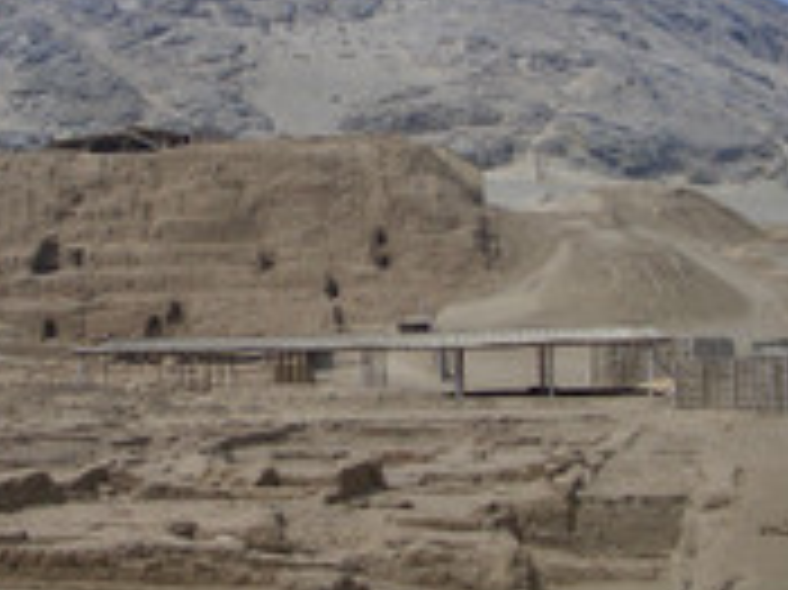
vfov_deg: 20.9
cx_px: 288
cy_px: 200
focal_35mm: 70
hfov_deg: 27.7
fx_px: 1592
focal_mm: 5.8
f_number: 4.3
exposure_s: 1/1600
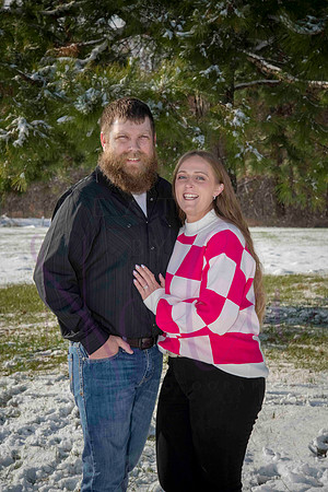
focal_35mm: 75
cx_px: 164
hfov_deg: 18.2
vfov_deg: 27.0
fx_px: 1025
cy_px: 246
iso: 800
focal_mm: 75
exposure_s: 1/1000
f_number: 11
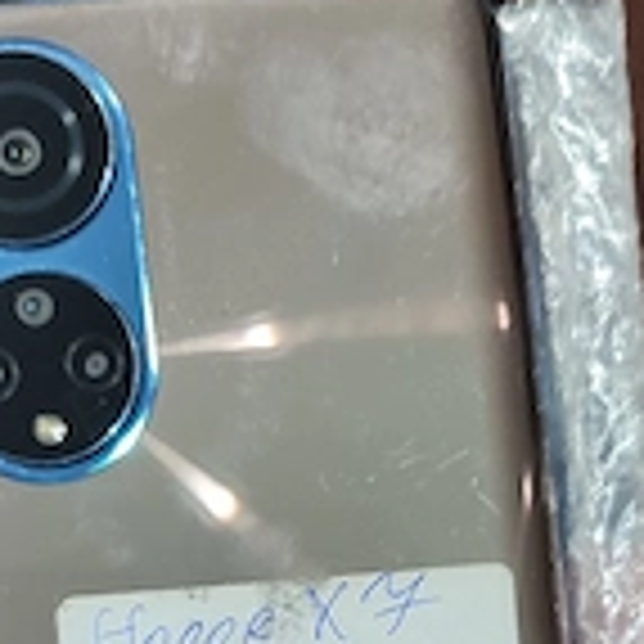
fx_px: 1305
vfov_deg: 25.6
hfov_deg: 27.7
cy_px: 716
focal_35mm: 62
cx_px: 297
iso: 310
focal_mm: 6.04
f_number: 1.9
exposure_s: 1/30
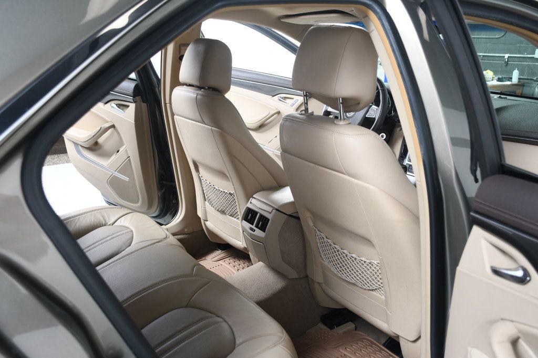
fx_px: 538
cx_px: 269
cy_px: 179
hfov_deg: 53.1
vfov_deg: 36.8
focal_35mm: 36
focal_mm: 24
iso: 100
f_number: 4.5
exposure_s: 1/160
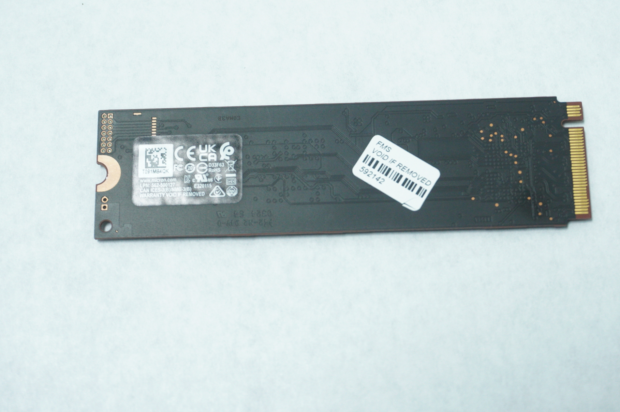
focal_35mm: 66
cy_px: 159
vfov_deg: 20.5
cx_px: 349
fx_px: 1136
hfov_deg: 30.5
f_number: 5.6
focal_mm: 32
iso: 1250
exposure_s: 1/30
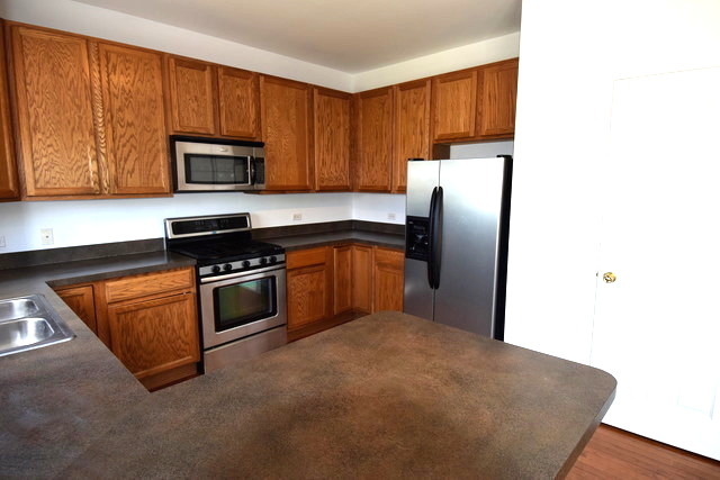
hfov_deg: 85.4
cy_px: 240
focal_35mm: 20
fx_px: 390
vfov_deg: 63.2
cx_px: 360
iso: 720
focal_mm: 13
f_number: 5.6
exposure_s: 1/125
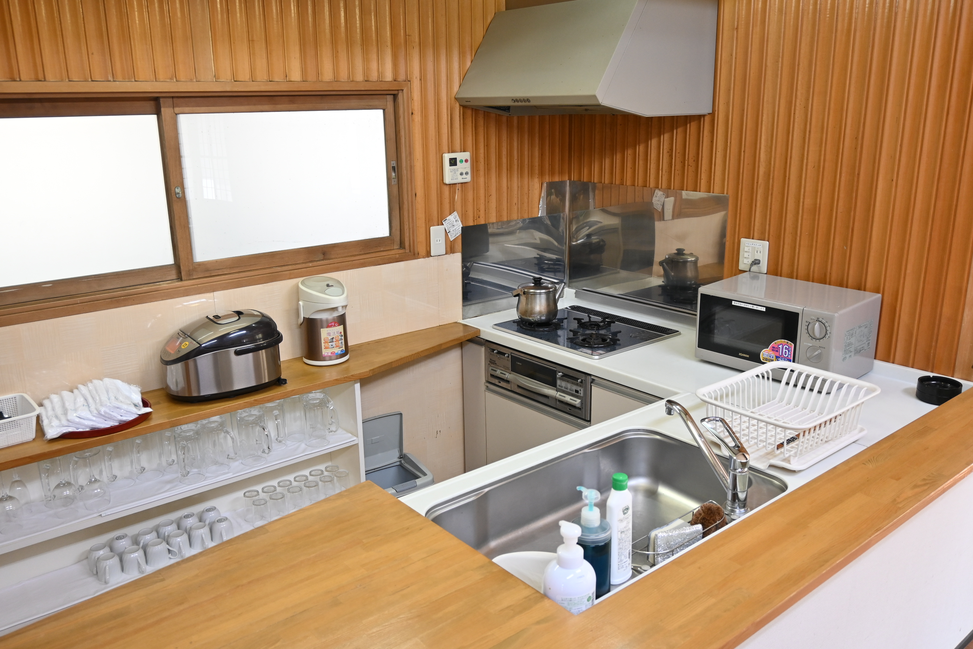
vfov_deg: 43.6
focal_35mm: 30
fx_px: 811
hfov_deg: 61.9
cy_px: 324
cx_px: 486
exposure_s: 1/20
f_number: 3.8
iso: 400
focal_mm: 20
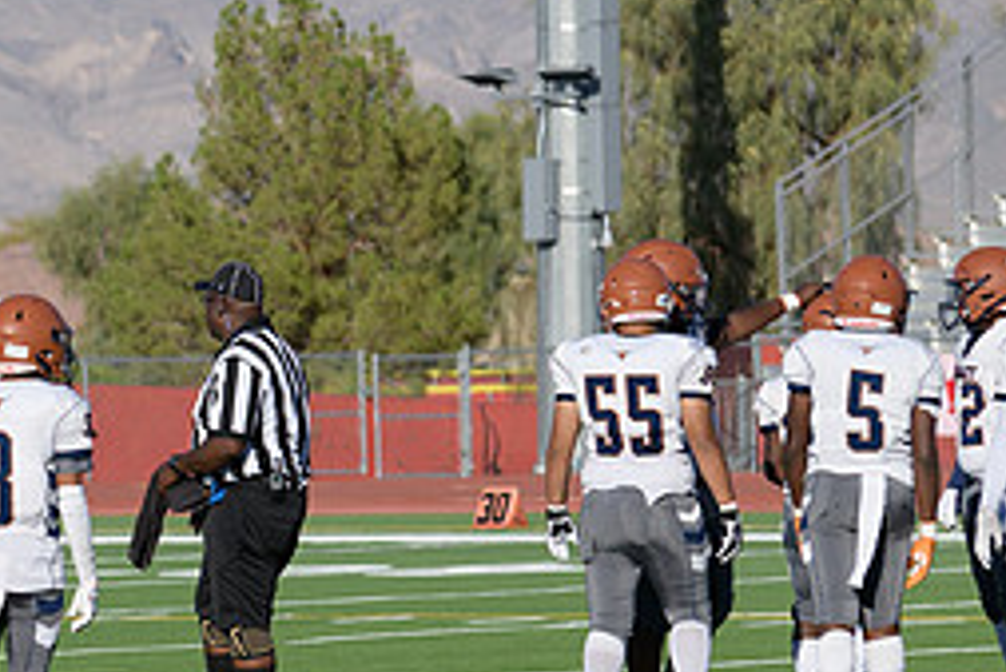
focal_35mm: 310
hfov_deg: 6.6
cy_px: 487
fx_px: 8667
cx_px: -32
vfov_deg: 4.4
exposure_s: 1/3200
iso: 250
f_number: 5
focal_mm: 135
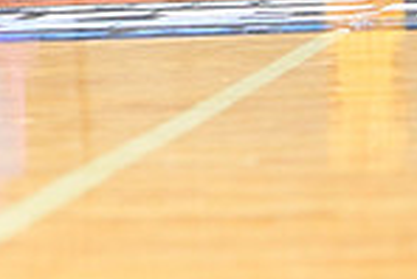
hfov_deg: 6.1
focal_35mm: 333
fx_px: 3861
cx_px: -73
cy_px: -211
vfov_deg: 4.1
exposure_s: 1/1000
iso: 6400
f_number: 3.2
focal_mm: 85
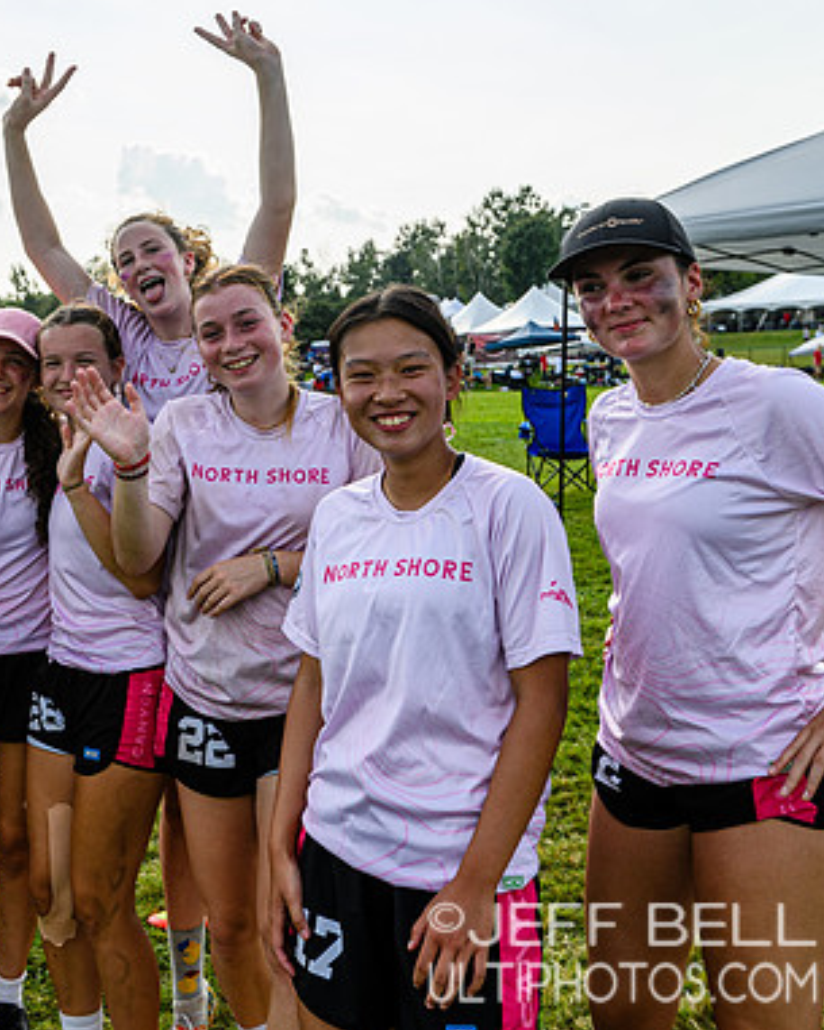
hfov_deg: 33.2
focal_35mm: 44
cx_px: 170
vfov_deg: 41.8
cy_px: 412
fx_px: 1341
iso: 100
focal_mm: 17
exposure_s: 1/1000
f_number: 4
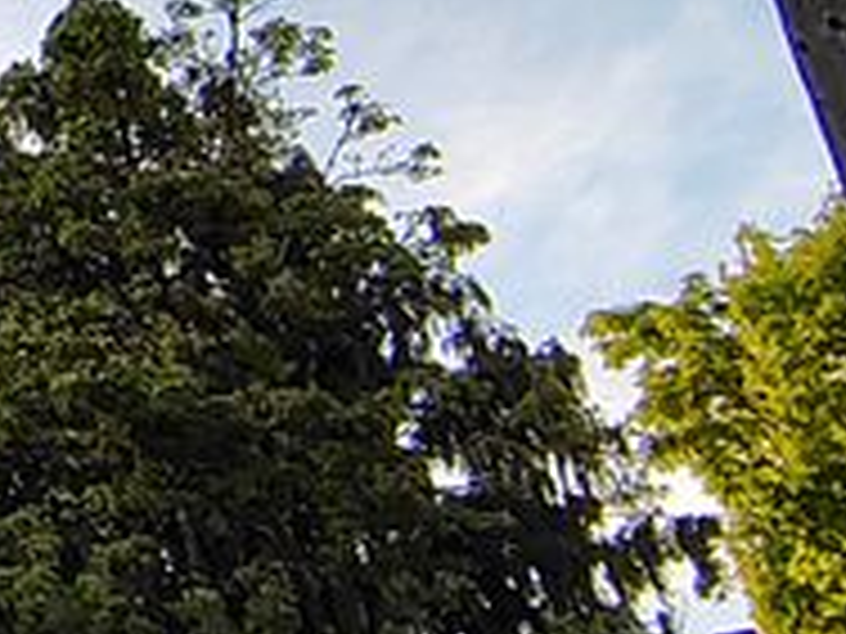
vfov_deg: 12.7
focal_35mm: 109
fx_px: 2664
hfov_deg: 14.8
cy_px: -405
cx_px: -846
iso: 100
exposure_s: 1/147
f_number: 2.2
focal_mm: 2.13
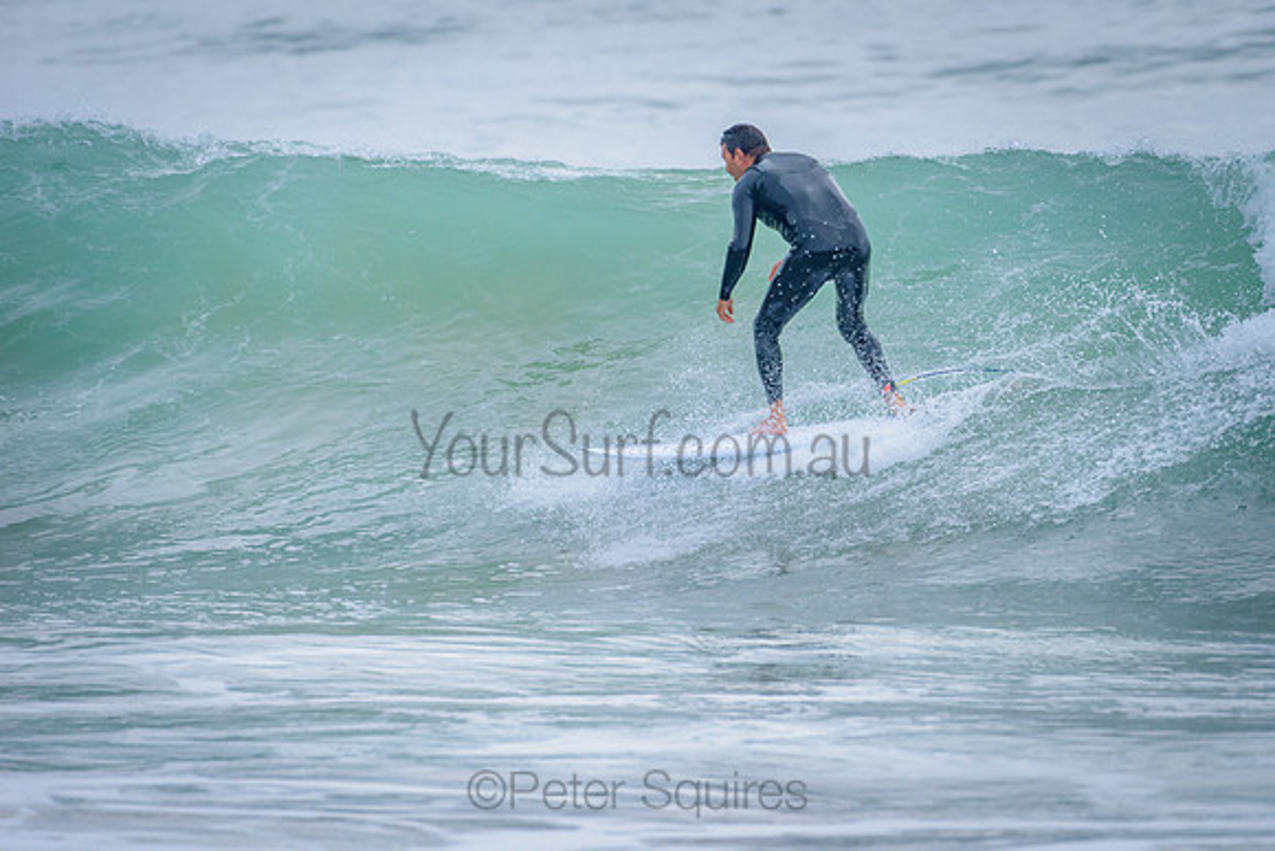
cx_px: 781
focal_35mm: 613
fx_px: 21711
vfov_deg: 2.2
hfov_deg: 3.4
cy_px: 329
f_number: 5.6
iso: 800
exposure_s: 1/2000
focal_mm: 500
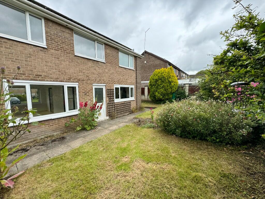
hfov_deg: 102.1
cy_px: 100
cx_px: 132
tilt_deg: -4.6
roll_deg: +0.7
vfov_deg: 85.7
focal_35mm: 14
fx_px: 107
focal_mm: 2.22
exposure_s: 1/386
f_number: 2.2
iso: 40
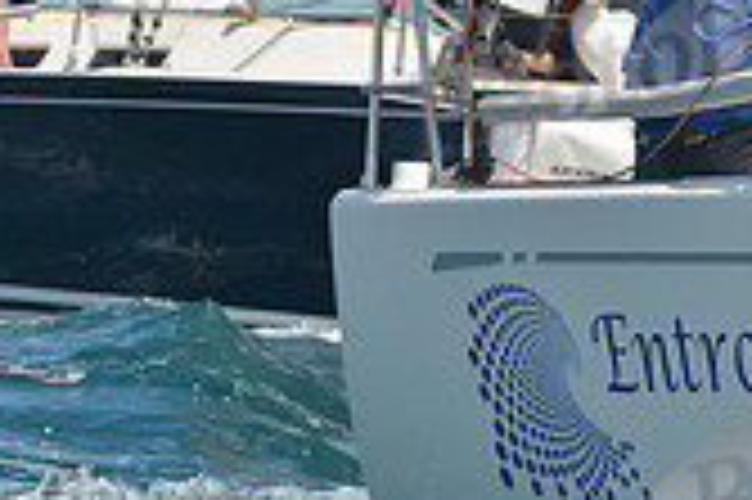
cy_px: 214
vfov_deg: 2.0
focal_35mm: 695
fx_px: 14503
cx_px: 1279
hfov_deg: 3.0
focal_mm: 200
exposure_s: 1/800
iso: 280
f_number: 8
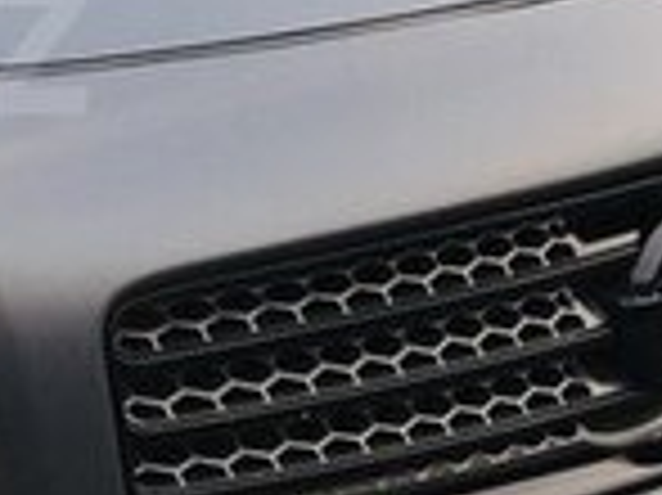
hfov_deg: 14.1
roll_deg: +0.8
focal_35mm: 130
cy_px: 47
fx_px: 2484
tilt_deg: -15.8
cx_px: -374
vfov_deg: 11.3
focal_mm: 4.15
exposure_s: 1/100
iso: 32
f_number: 2.2
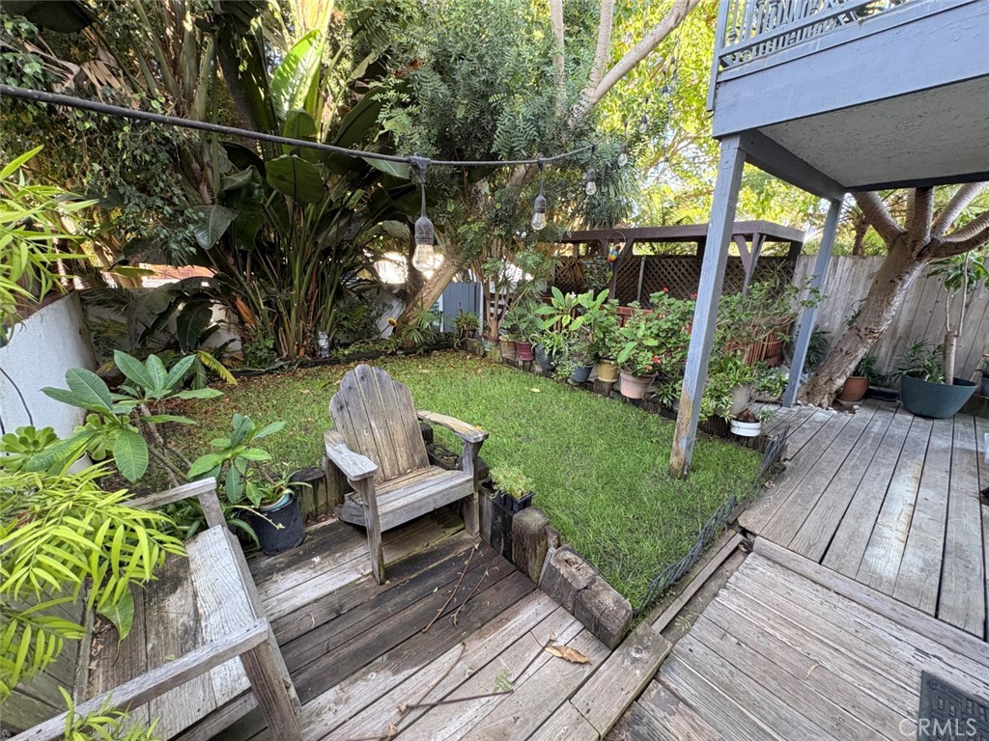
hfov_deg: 102.1
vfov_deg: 85.7
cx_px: 494
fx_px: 400
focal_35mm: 14
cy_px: 370
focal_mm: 2.22
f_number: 2.2
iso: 250
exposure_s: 1/95
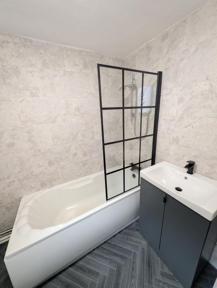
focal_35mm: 12
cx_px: 108
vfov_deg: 110.5
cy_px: 144
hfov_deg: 94.6
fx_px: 100
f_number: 1.95
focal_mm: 2.23
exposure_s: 1/138
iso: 406
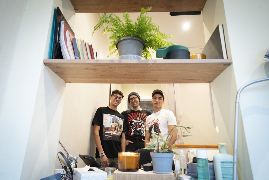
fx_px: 179
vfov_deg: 53.1
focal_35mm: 24
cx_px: 134
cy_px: 90
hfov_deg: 73.8
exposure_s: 1/60
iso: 3200
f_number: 4.5
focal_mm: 24
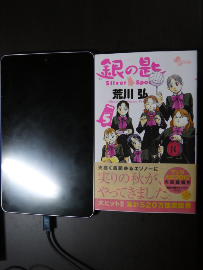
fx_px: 313
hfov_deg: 36.0
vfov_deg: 46.8
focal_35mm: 40
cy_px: 137
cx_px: 101
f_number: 3.5
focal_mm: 14
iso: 320
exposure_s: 1/60
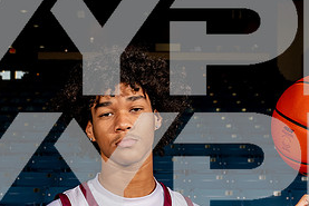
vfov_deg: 20.1
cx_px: 152
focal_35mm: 67
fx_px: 575
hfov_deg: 30.1
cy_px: 172
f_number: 7.1
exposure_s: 1/125
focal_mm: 32
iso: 250
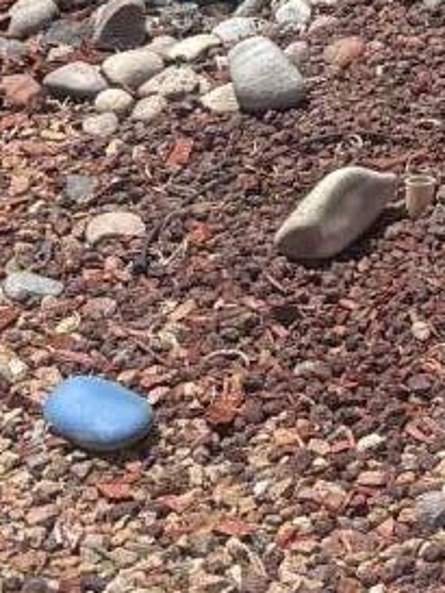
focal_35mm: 176
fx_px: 3014
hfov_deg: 8.1
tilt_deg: +0.2
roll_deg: +0.8
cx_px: 840
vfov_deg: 9.9
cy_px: -812
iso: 80
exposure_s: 1/4405
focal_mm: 6.76
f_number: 1.78
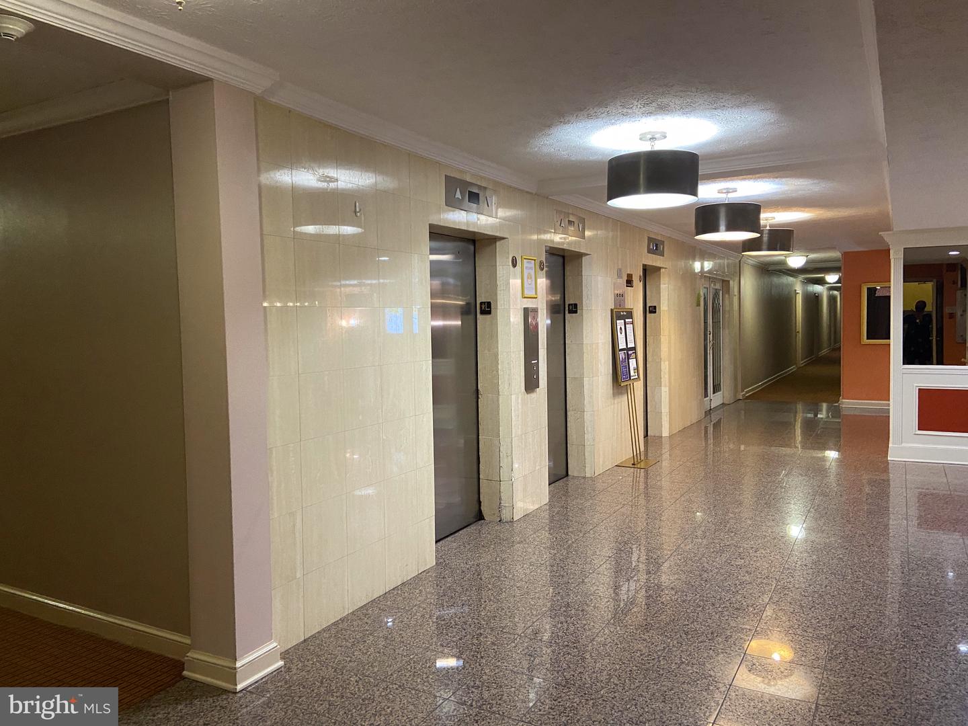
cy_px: 363
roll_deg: +1.4
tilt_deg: -3.3
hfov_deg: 67.3
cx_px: 484
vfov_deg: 53.1
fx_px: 727
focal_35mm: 26
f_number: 1.8
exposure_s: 1/60
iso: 400
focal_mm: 4.25
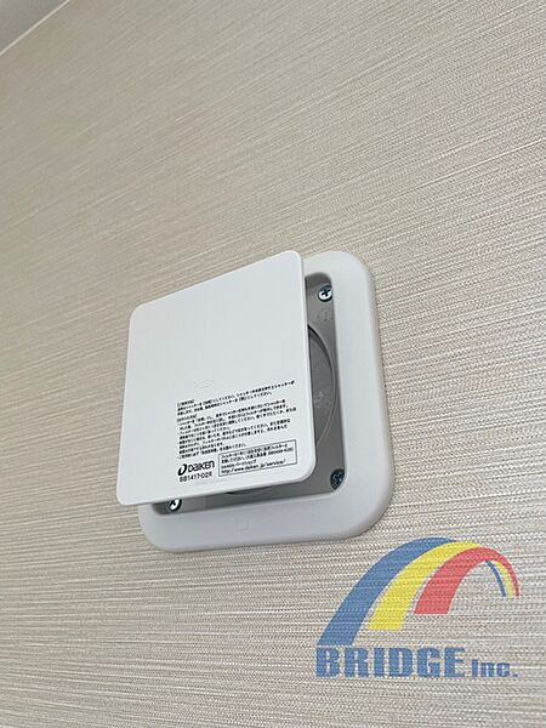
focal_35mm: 26
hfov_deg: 53.1
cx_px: 273
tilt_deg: +24.2
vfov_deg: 67.3
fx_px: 547
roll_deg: +1.5
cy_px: 364
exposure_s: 1/121
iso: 100
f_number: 1.6
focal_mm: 4.2
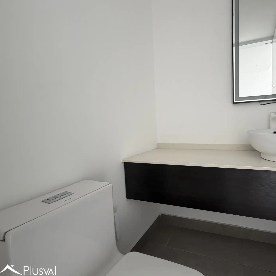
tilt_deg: -5.1
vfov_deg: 84.0
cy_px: 137
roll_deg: +1.9
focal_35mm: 17
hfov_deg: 81.1
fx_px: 153
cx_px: 185
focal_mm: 2.22
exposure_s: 1/121
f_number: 2.2
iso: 250
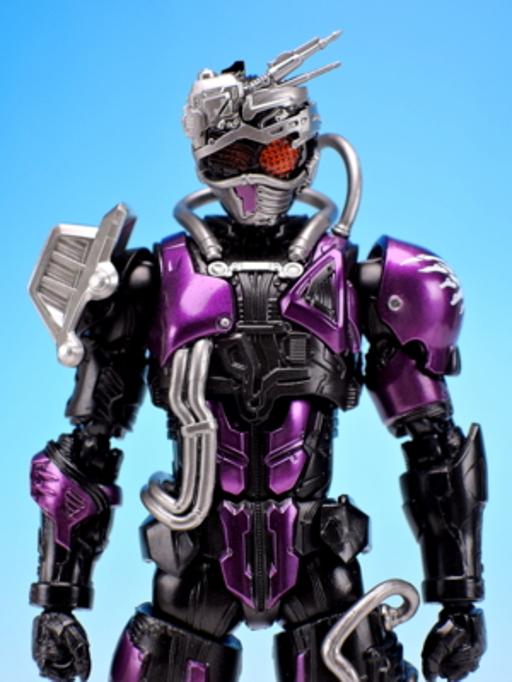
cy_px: 341
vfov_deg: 20.7
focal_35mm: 95
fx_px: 1874
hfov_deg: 15.6
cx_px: 256
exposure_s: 1/2.5
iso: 80
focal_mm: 20.2
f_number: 5
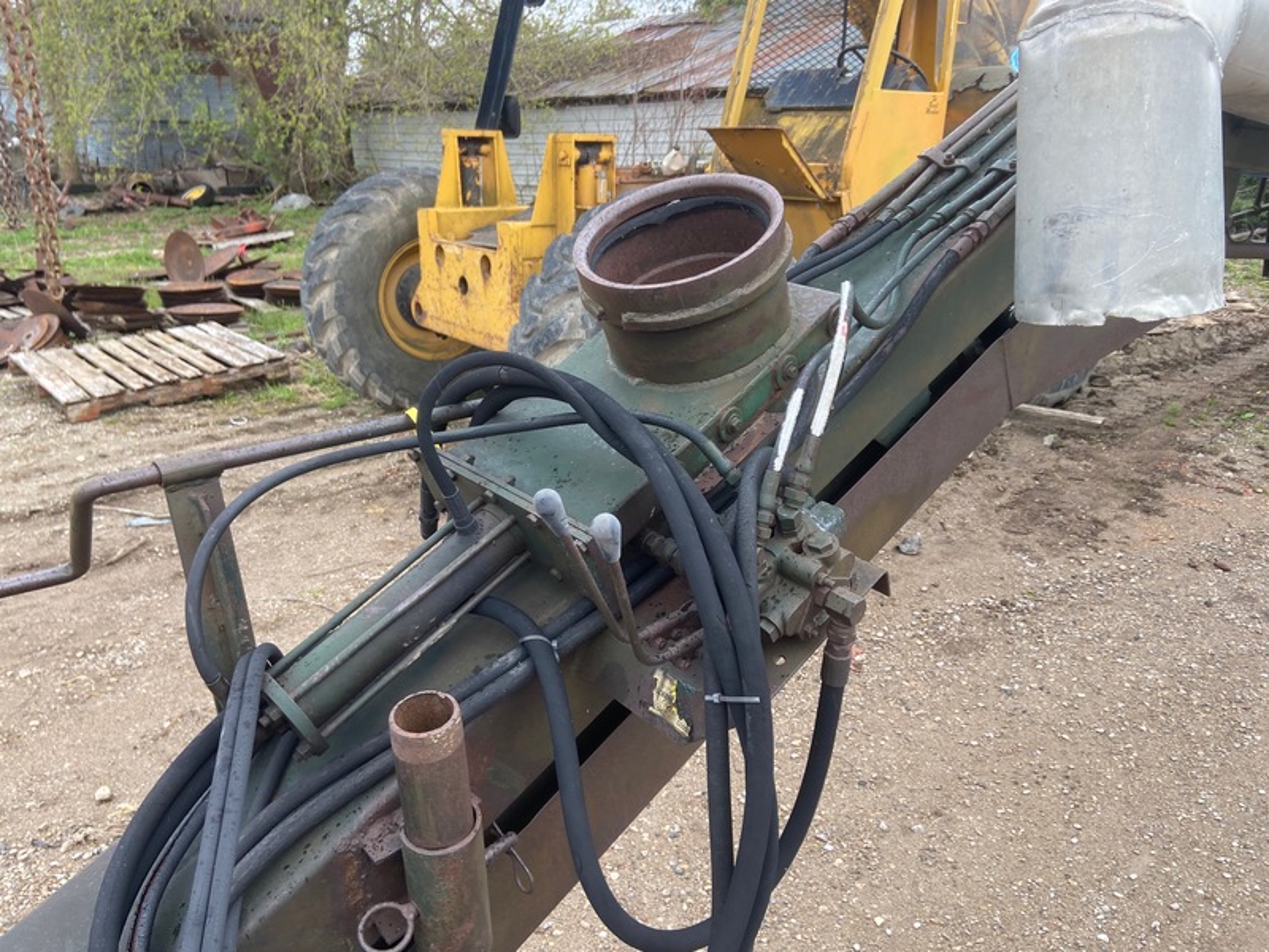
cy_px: 476
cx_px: 634
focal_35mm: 26
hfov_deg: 67.3
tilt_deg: -21.7
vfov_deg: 53.1
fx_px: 953
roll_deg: -2.5
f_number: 1.8
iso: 32
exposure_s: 1/183
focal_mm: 4.25
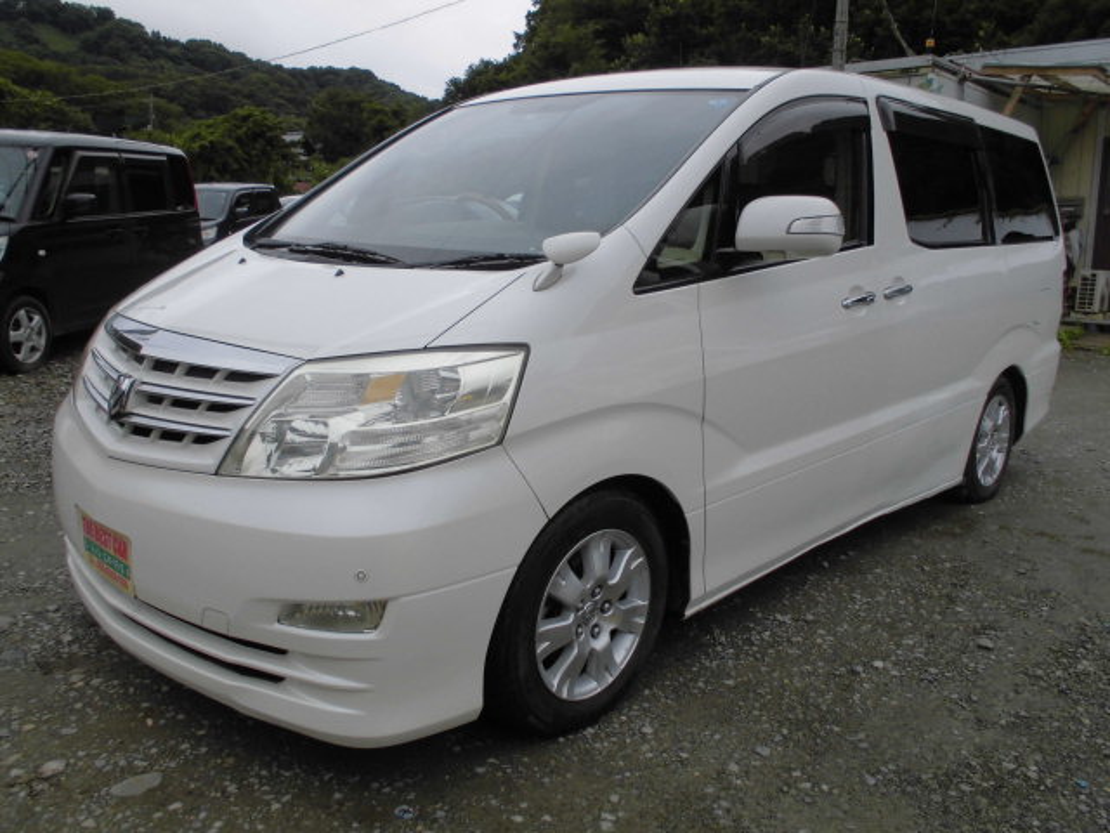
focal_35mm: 29
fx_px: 930
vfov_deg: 48.2
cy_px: 416
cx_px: 555
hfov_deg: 61.7
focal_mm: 5.3
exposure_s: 1/320
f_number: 3.7
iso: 100
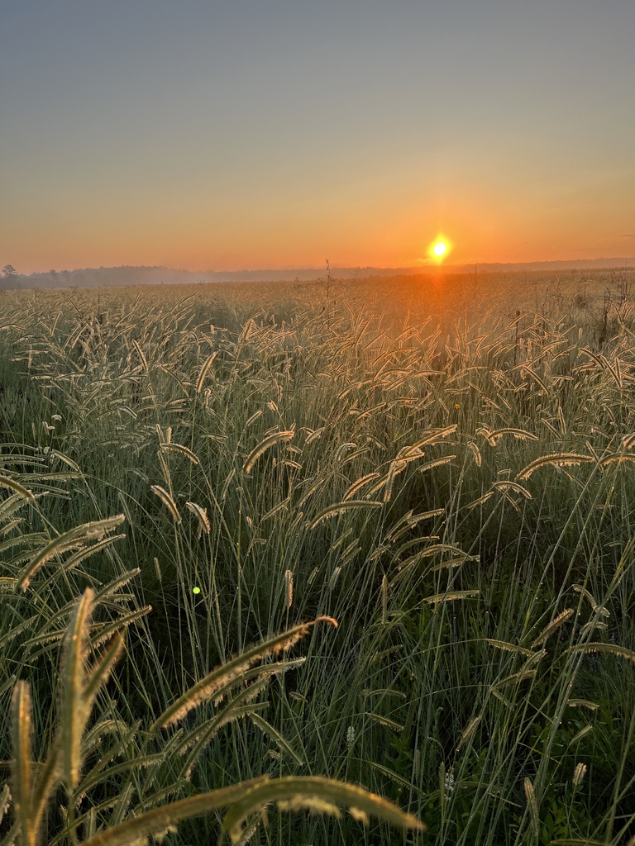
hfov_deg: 53.1
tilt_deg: -12.8
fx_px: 636
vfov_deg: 67.3
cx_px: 318
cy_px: 423
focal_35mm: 26
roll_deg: +4.5
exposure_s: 1/1046
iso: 50
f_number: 1.6
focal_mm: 5.1
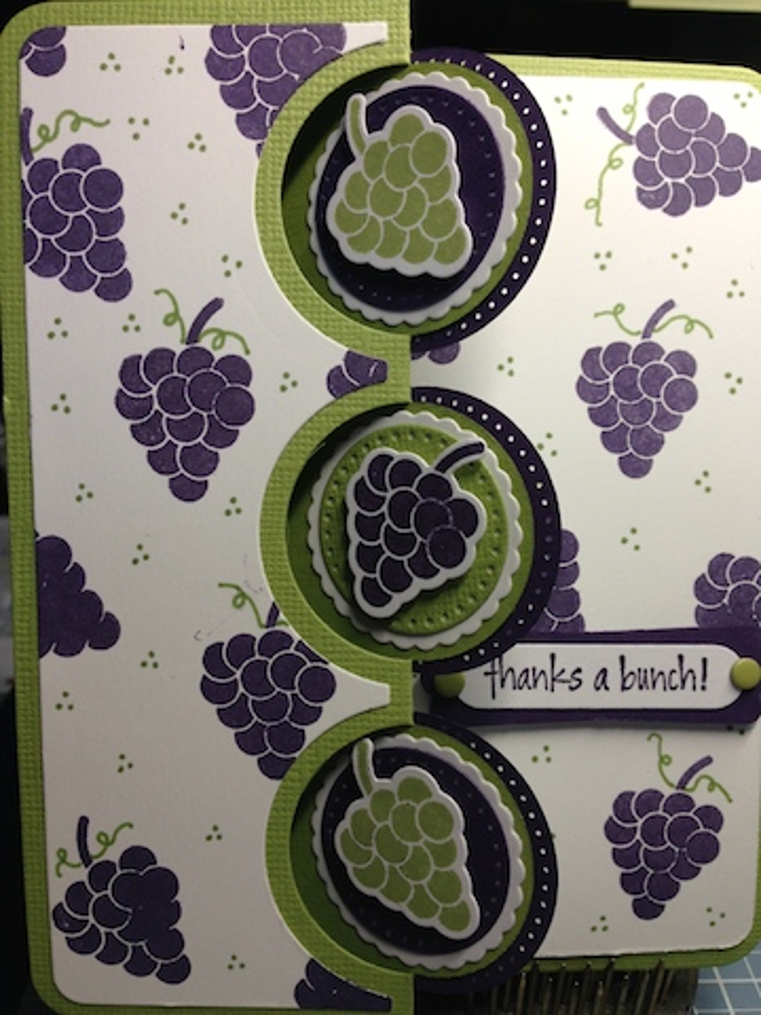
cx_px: 380
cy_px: 508
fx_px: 967
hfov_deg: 42.9
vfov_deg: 55.4
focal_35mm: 33
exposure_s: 1/60
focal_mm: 4.12
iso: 50
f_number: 2.4
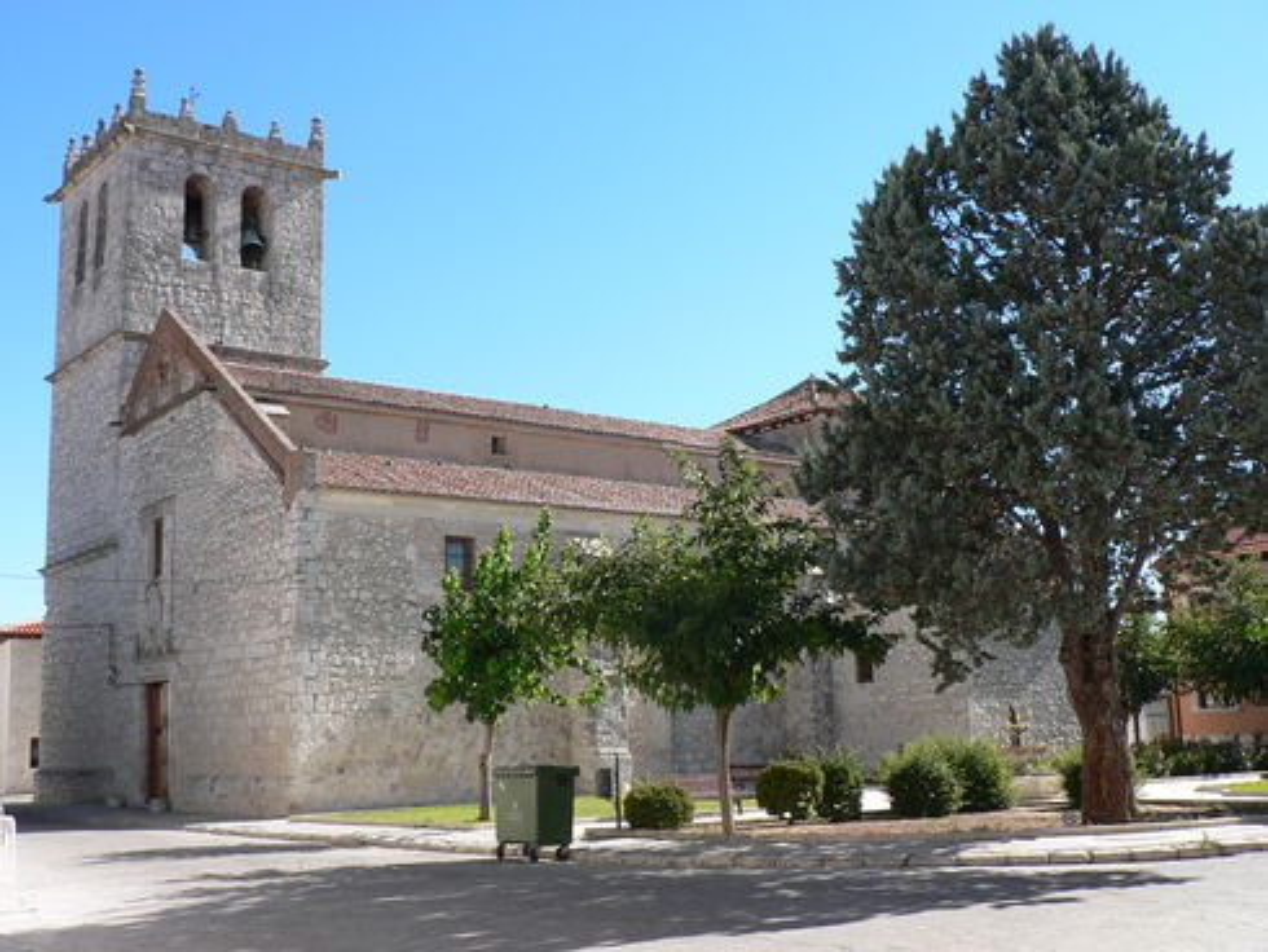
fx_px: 1393
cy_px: 476
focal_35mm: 38
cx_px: 634
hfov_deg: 49.0
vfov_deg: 37.8
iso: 64
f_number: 4
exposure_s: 1/320
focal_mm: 6.5
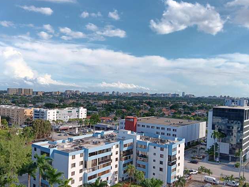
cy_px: 103
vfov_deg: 42.9
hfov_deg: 55.1
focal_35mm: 33
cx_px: 108
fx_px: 237
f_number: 1.8
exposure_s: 1/50
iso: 20
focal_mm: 3.98
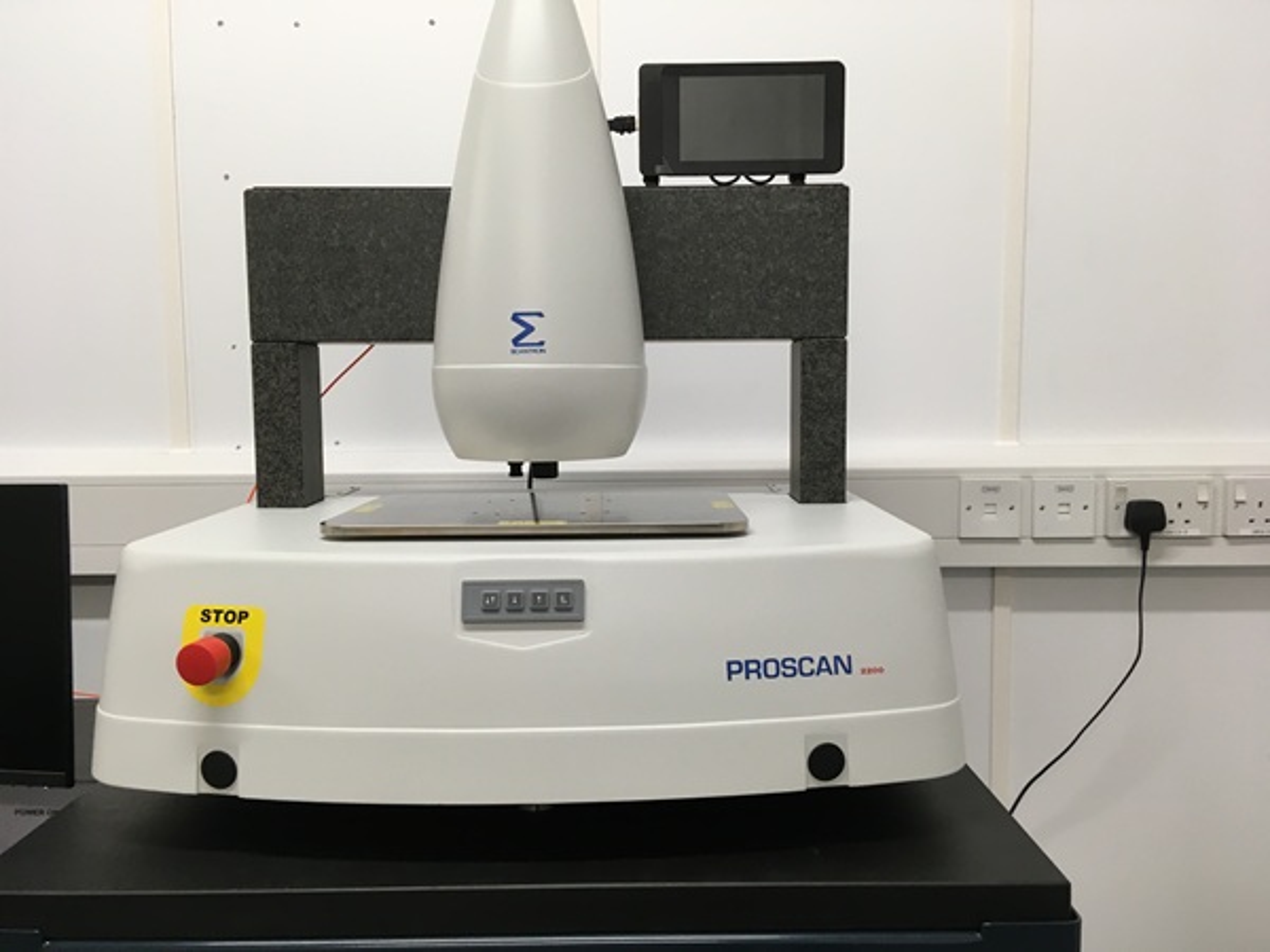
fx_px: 1064
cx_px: 635
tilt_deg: -5.1
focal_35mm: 29
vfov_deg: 48.2
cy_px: 476
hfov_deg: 61.7
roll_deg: +0.7
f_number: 2.2
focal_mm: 4.15
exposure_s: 1/33
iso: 40
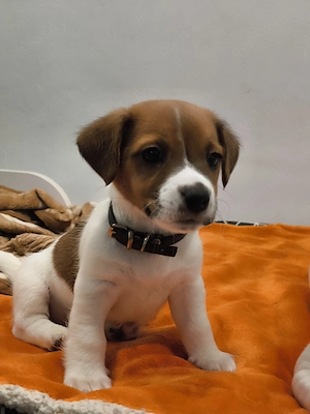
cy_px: 207
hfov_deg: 29.1
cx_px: 155
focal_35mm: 50
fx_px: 597
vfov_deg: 38.2
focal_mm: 7.1
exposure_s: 1/50
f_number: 1.9
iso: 1000
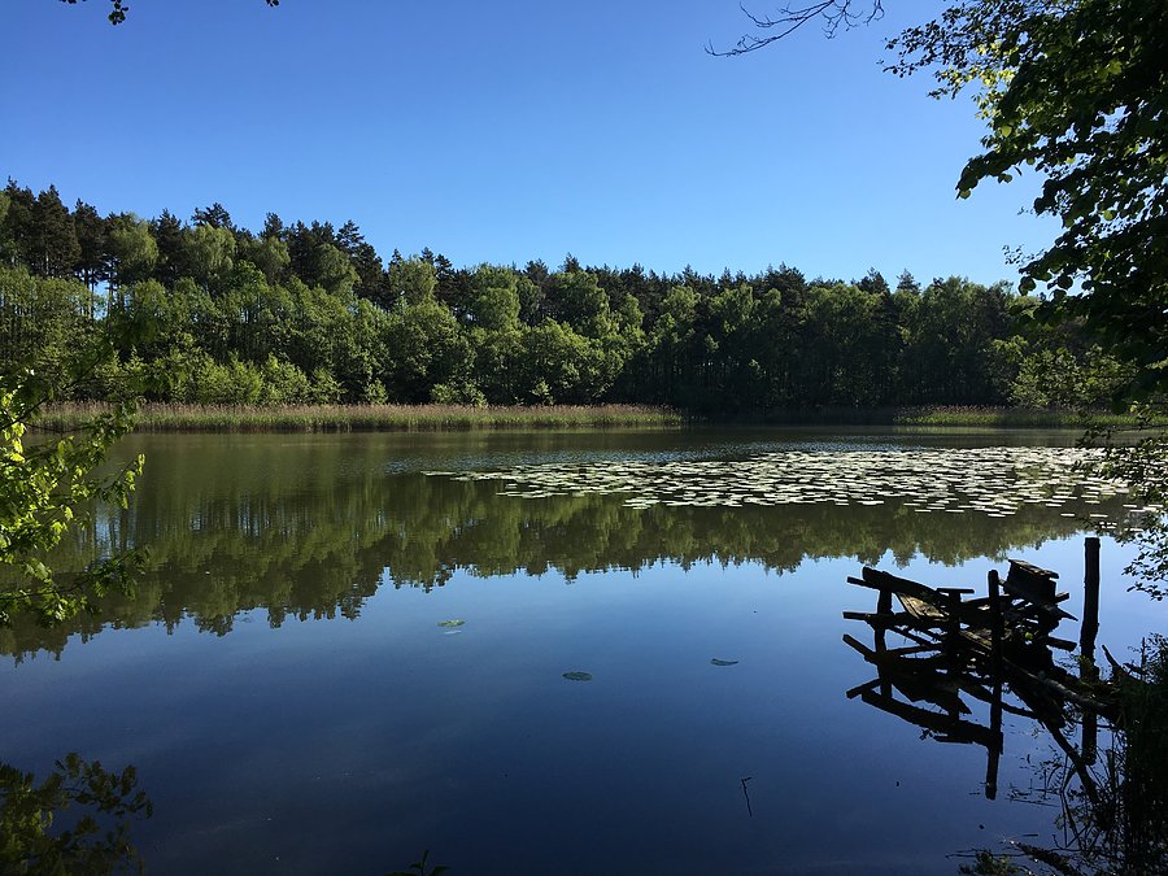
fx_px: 979
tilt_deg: -2.2
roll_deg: -0.9
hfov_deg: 61.7
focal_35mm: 29
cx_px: 584
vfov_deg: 48.2
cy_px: 438
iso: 25
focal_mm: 4.15
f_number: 2.2
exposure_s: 1/1451
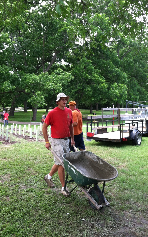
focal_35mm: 38
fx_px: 245
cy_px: 119
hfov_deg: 33.6
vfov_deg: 51.5
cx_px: 72
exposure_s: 1/135
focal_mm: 3.85
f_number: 2.8
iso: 80
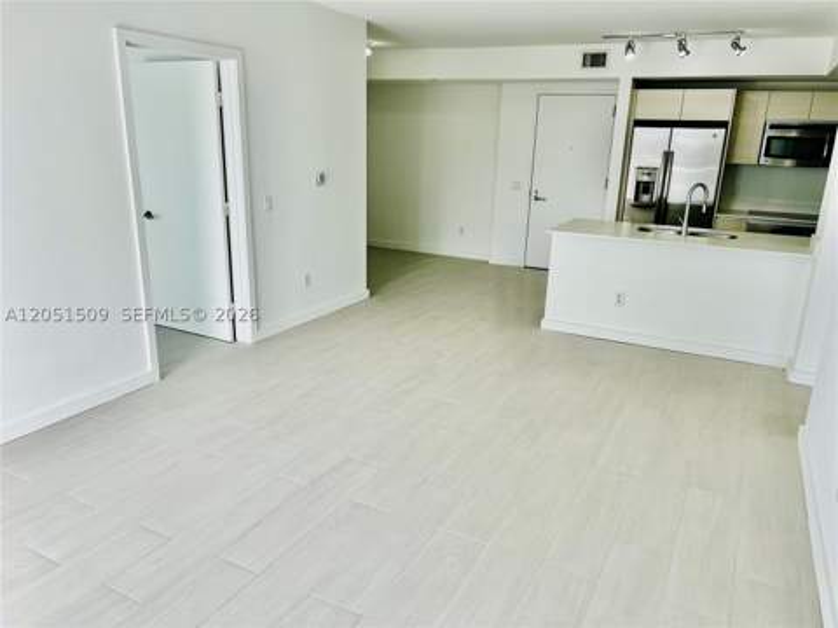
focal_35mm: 26
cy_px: 314
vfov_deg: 53.1
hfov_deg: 67.3
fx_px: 629
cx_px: 419
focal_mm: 5.7
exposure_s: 1/523
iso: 50
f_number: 1.5
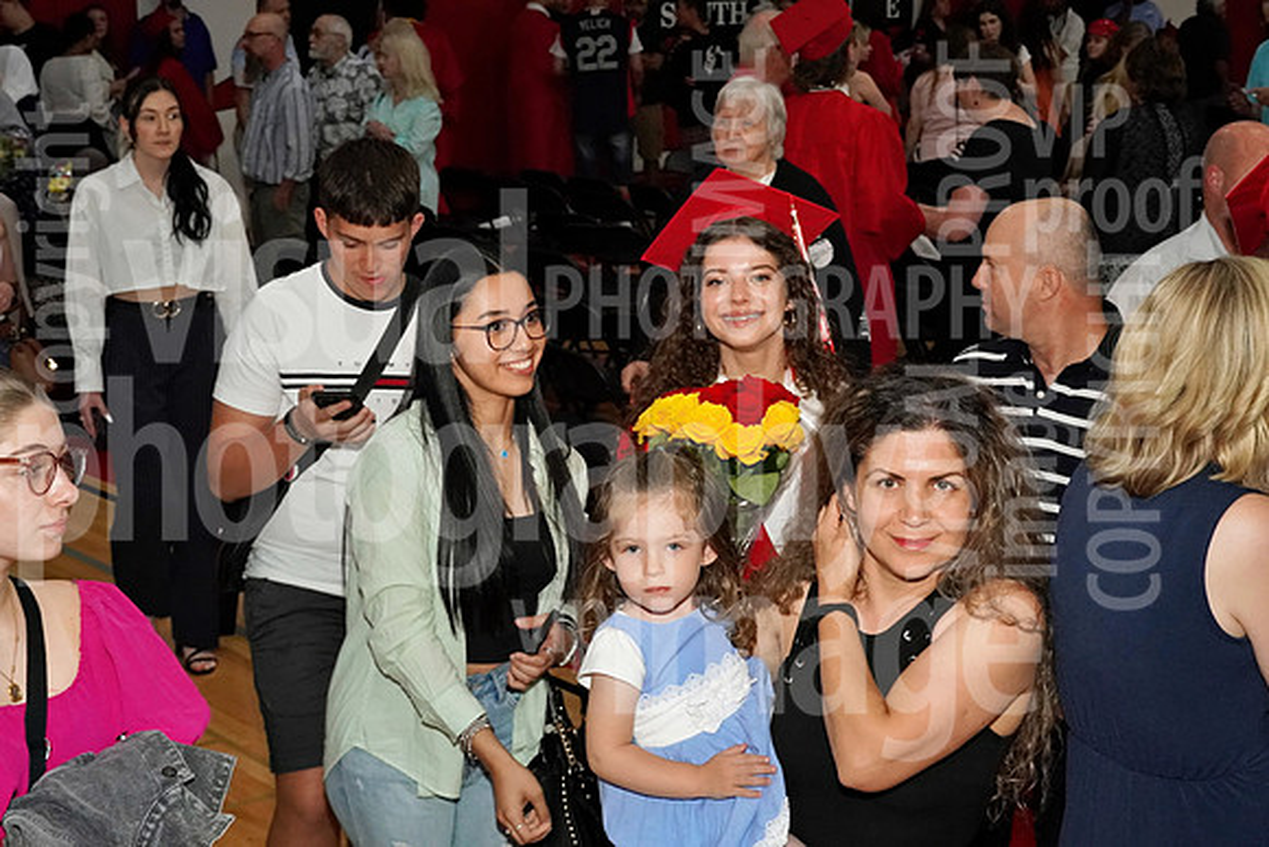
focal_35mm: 62
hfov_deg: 32.6
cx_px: 634
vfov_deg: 22.1
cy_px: 424
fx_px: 2168
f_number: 8
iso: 3200
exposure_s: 1/100
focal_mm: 41
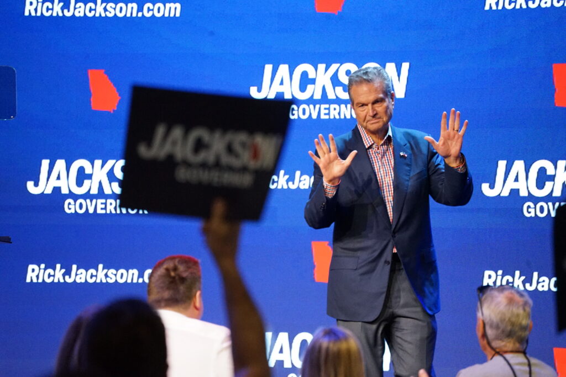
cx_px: 283
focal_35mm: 300
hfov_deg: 6.9
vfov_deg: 4.6
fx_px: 4717
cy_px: 188
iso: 6400
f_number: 6.3
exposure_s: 1/200
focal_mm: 300
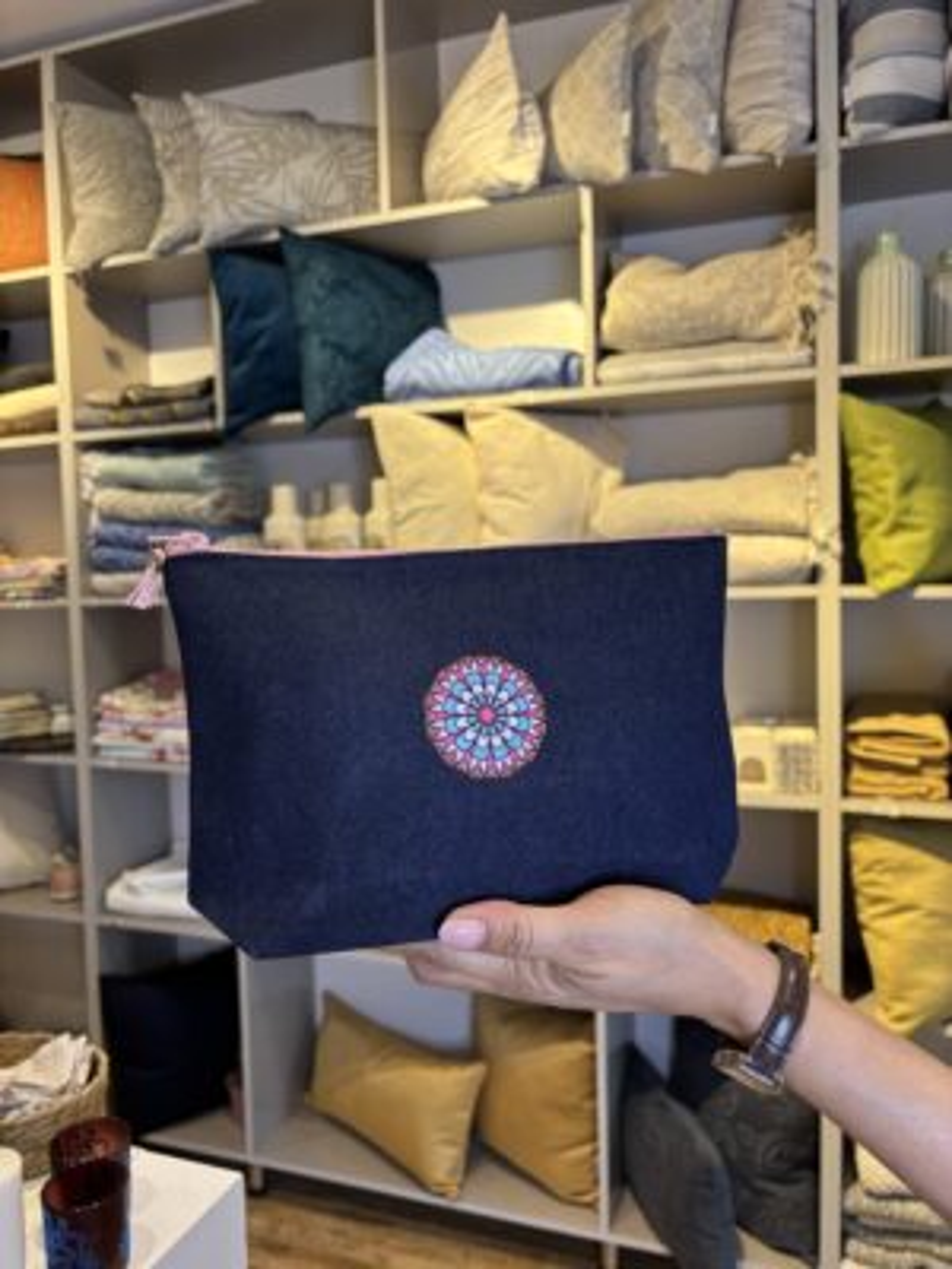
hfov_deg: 53.1
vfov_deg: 67.3
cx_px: 476
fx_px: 953
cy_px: 634
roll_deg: -0.1
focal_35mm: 26
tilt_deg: -3.5
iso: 80
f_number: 1.6
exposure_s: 1/100
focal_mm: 5.96
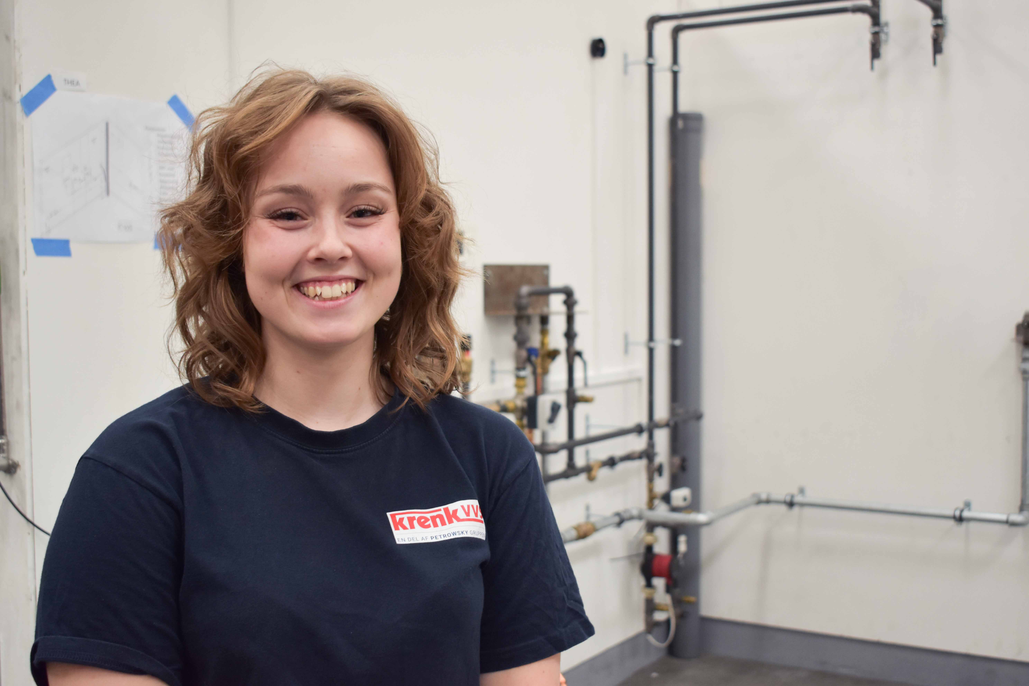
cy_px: 343
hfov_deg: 42.3
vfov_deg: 28.9
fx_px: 1329
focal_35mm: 46
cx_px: 514
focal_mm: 31
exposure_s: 1/60
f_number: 4.2
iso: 800
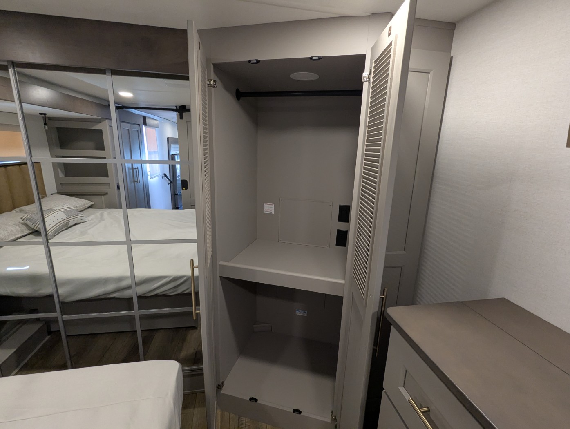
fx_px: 264
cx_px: 285
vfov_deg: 78.2
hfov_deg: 94.4
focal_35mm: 16
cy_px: 214
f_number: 2.2
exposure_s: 1/80.6
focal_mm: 2.35
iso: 320
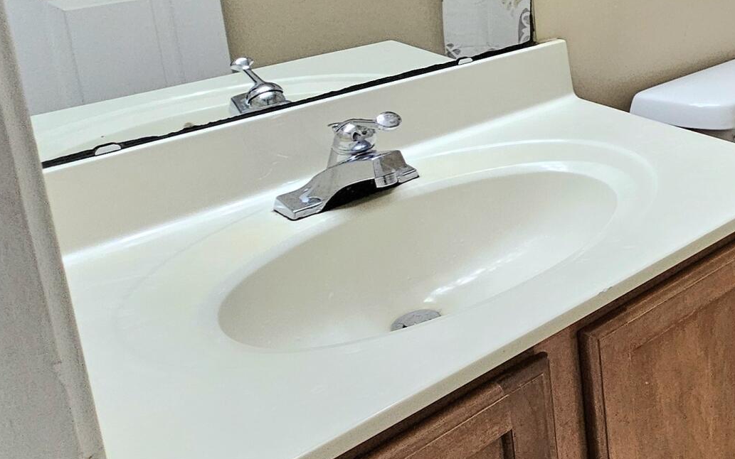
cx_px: 900
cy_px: 0
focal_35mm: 40
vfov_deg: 29.8
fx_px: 801
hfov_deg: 36.7
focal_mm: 2.2
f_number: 2.2
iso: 80
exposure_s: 1/60.2
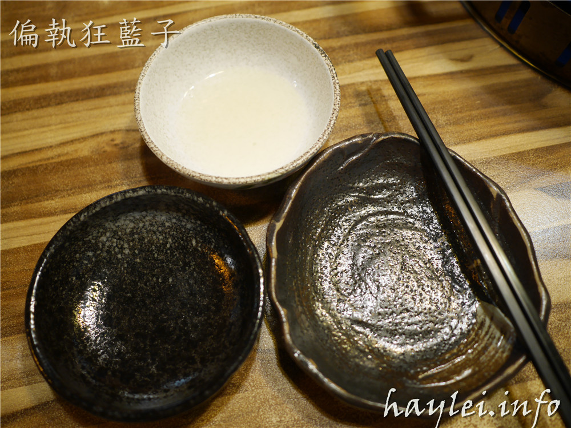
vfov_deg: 46.8
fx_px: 495
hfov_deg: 60.0
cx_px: 286
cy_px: 214
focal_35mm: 30
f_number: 1.7
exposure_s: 1/60
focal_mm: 15
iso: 400
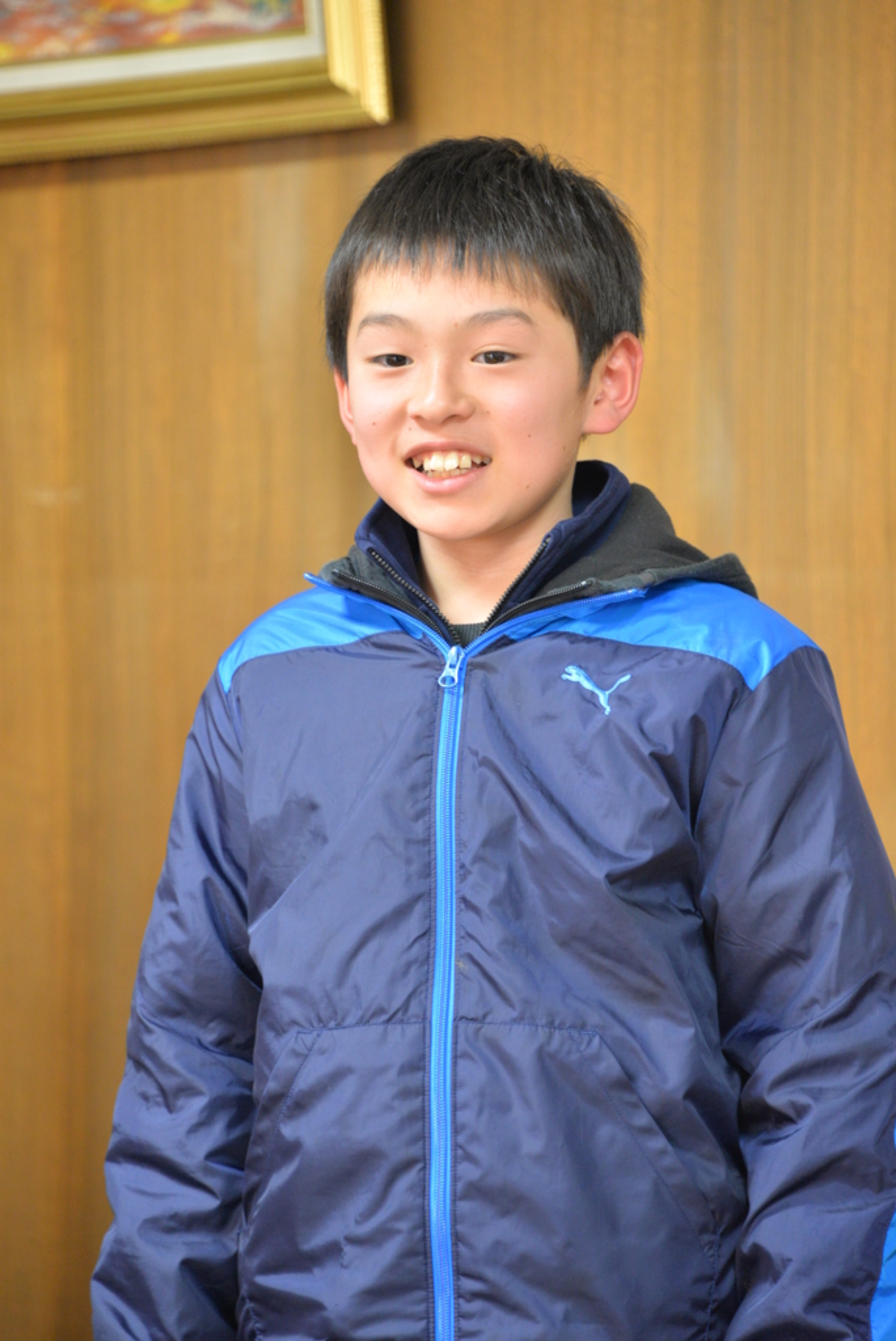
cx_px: 448
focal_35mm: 250
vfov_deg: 8.2
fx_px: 9320
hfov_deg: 5.5
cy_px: 670
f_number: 5.6
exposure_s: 1/50
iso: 1600
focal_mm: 250
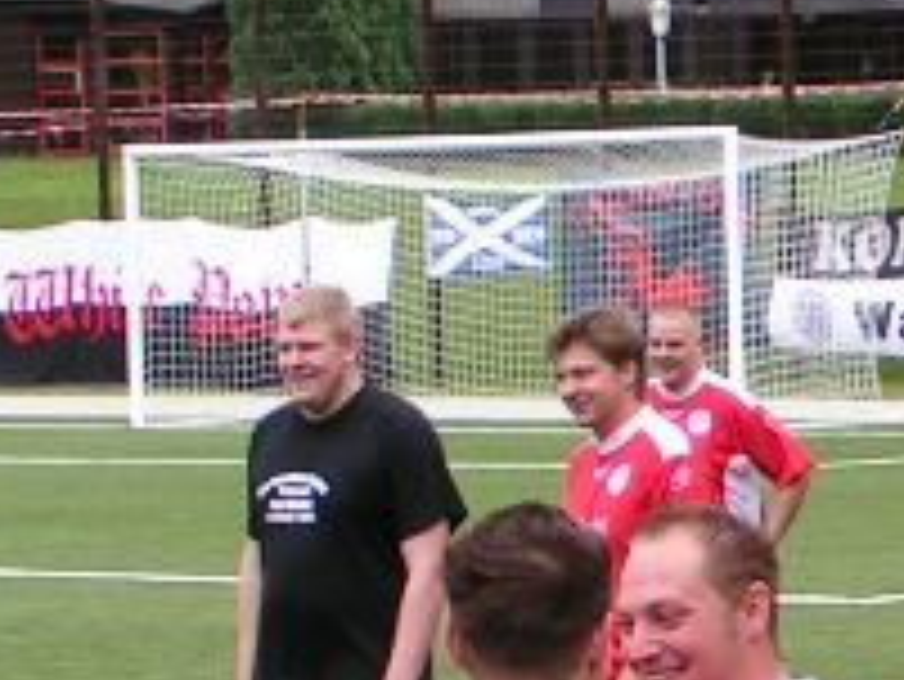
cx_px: 1457
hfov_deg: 8.1
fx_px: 6245
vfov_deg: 6.2
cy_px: 414
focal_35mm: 239
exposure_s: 1/160
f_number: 5
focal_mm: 9.2
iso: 50
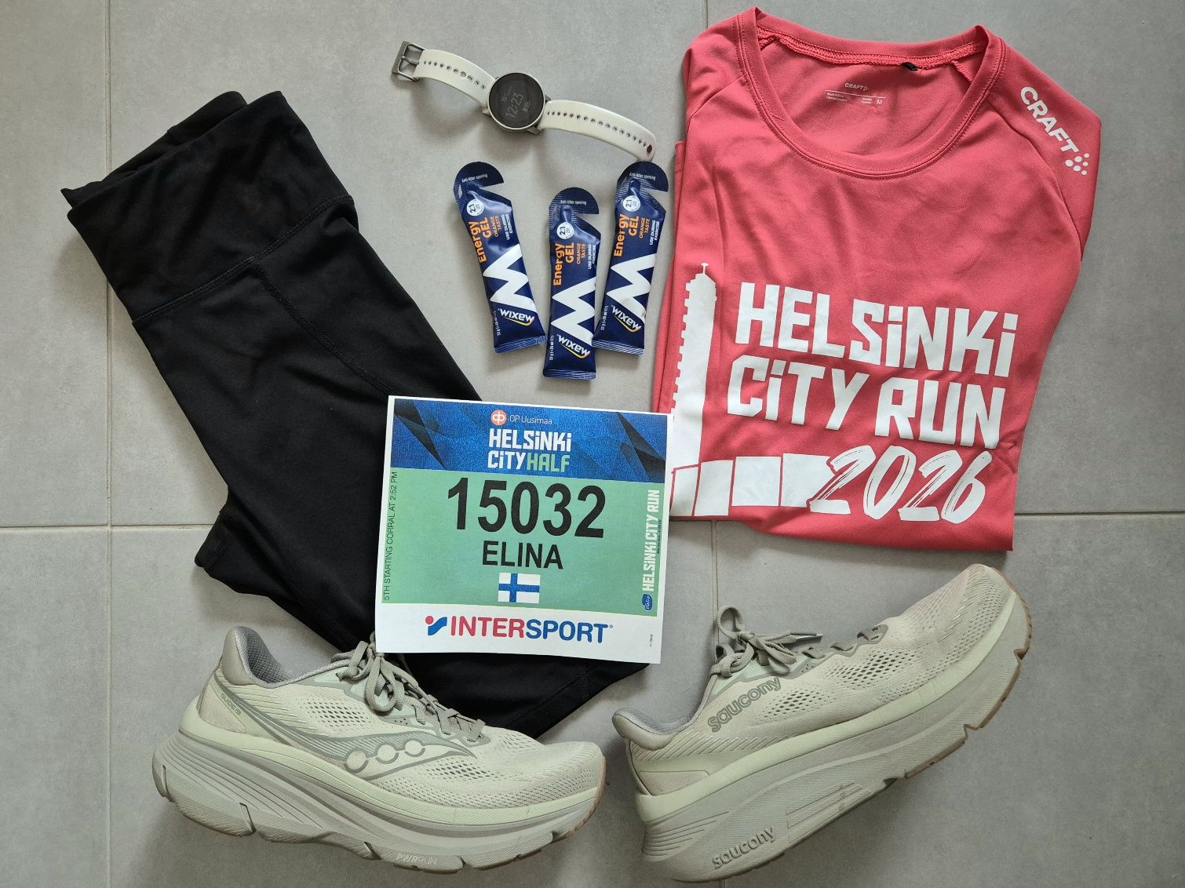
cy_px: 444
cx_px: 592
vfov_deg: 58.9
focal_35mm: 23
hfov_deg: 73.9
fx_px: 787
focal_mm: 5.4
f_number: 1.8
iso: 800
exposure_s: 1/100
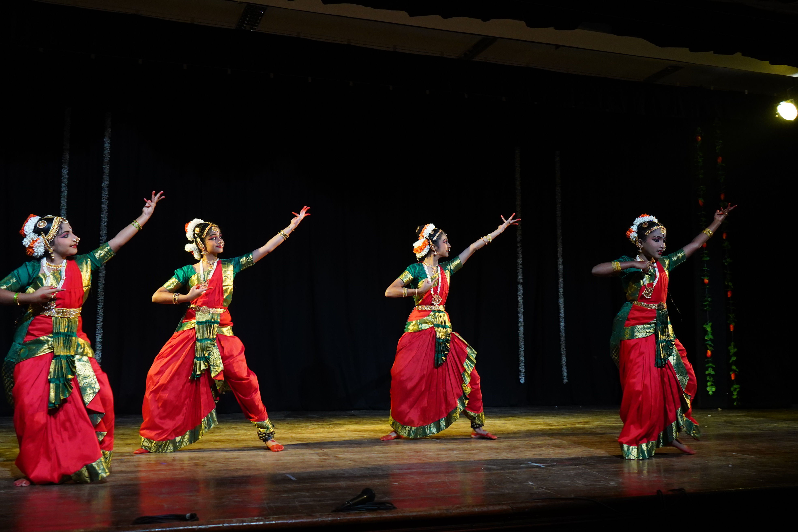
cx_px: 399
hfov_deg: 53.1
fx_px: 798
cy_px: 266
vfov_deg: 36.9
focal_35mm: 36
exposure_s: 1/125
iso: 2000
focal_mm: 24
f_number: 5
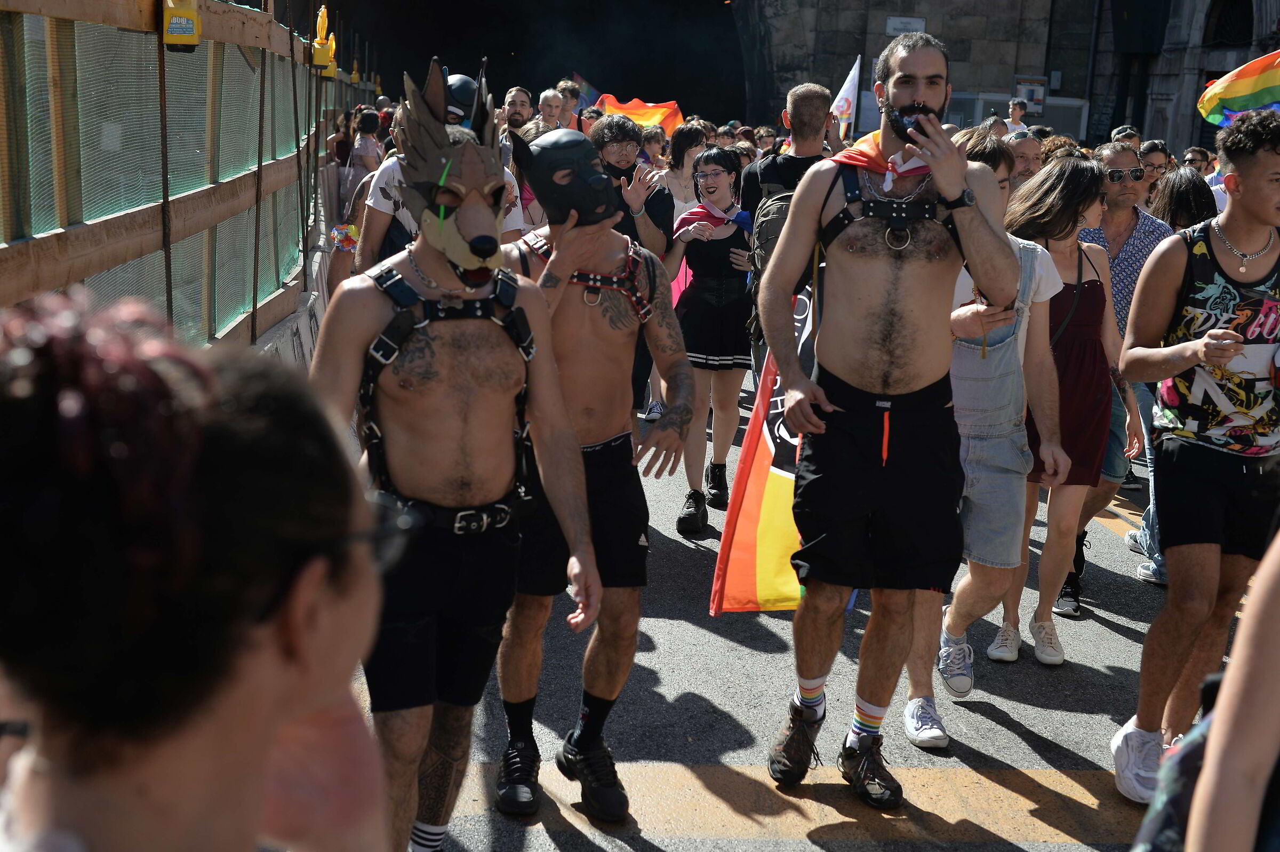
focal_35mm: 50
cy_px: 426
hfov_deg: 39.6
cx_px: 640
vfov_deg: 27.0
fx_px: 1777
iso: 100
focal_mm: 50
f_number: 5.6
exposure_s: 1/320
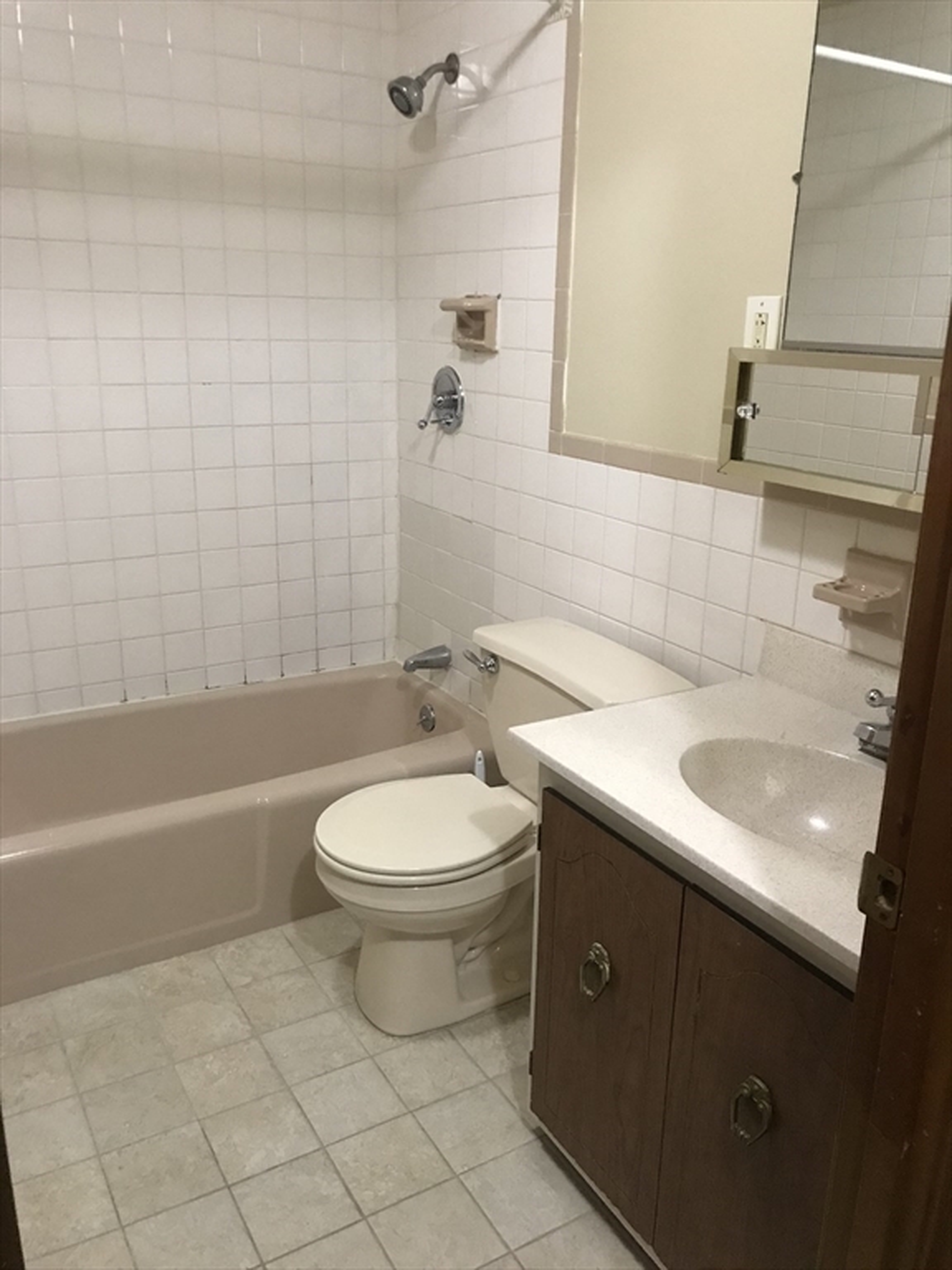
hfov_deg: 49.7
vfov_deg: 63.4
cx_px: 476
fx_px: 1027
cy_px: 635
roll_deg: -2.2
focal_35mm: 28
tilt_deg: -16.5
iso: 100
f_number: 1.8
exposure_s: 1/15
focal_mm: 3.99
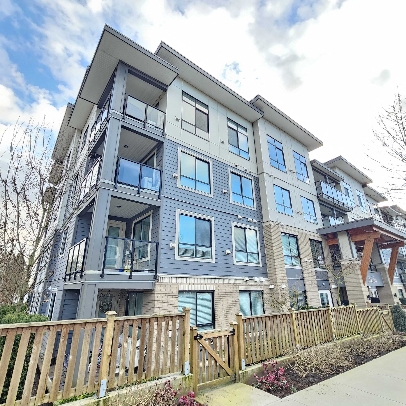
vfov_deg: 87.4
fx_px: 212
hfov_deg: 87.4
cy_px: 202
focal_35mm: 16
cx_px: 197
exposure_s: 1/60
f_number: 2.2
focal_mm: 2.2
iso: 80
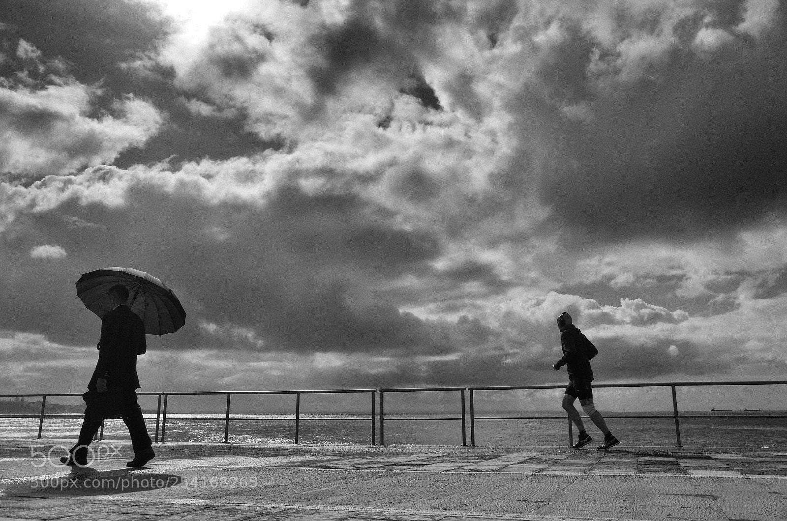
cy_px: 260
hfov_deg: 65.6
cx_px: 394
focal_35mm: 28
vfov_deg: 46.2
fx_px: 611
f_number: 8
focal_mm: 18.3
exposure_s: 1/1000
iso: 200
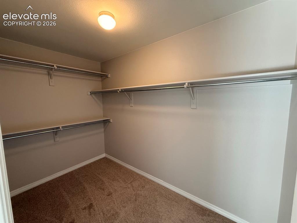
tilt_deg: -5.8
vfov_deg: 85.7
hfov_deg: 102.1
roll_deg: +0.5
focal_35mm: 14
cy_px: 112
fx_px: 120
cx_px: 148
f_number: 2.2
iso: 320
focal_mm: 2.22
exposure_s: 1/60
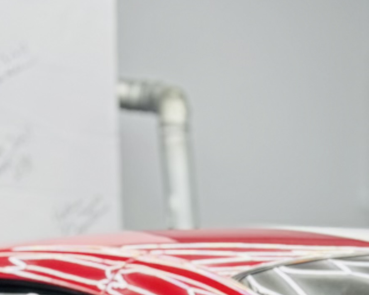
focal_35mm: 163
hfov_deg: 11.4
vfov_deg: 8.2
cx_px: 518
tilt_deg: -17.8
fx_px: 1780
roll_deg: -1.7
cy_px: 862
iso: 125
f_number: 1.6
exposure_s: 1/120
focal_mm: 5.96
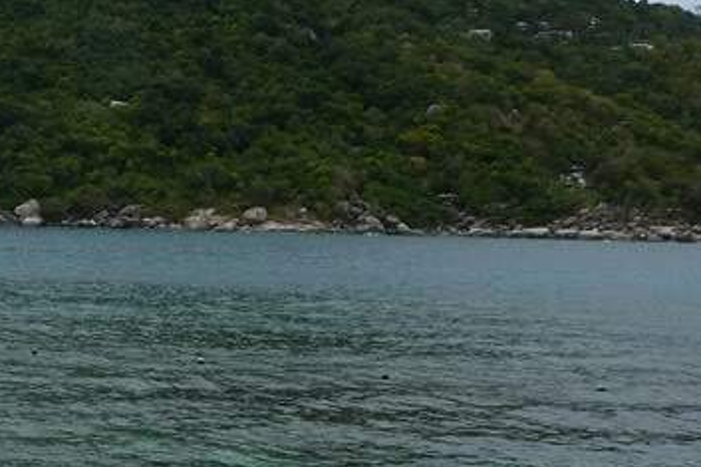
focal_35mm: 59
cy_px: 276
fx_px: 1148
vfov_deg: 22.9
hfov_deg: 31.2
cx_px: -18
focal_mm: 4.1
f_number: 5.6
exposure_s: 1/500
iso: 80
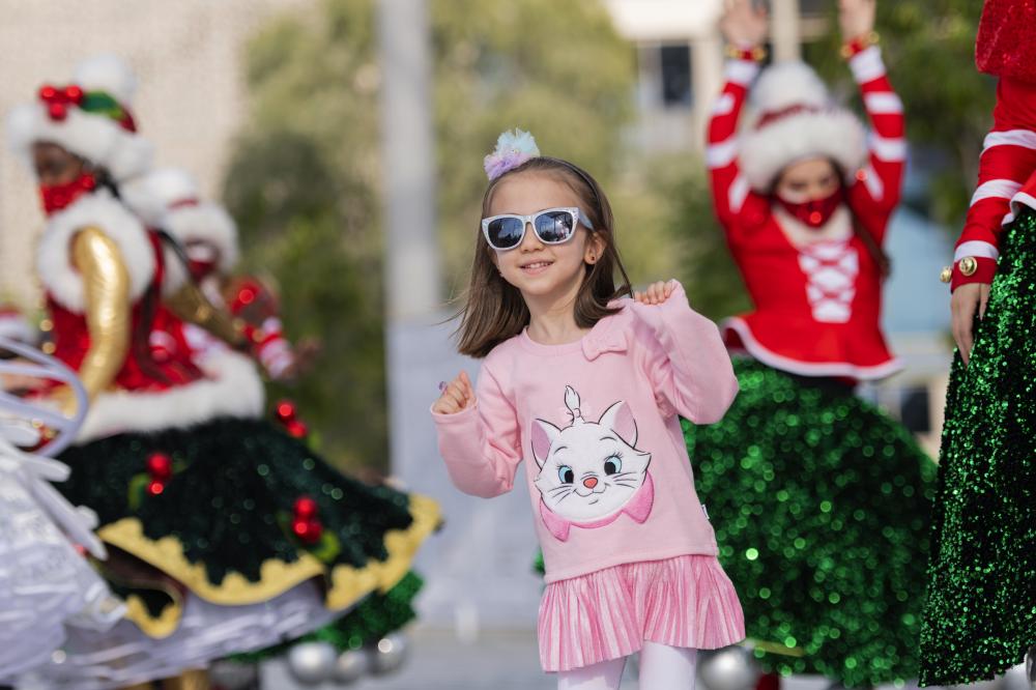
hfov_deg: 19.5
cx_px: 518
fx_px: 3021
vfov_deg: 13.0
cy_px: 345
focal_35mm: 105
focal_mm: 105
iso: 64
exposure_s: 1/800
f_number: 2.8
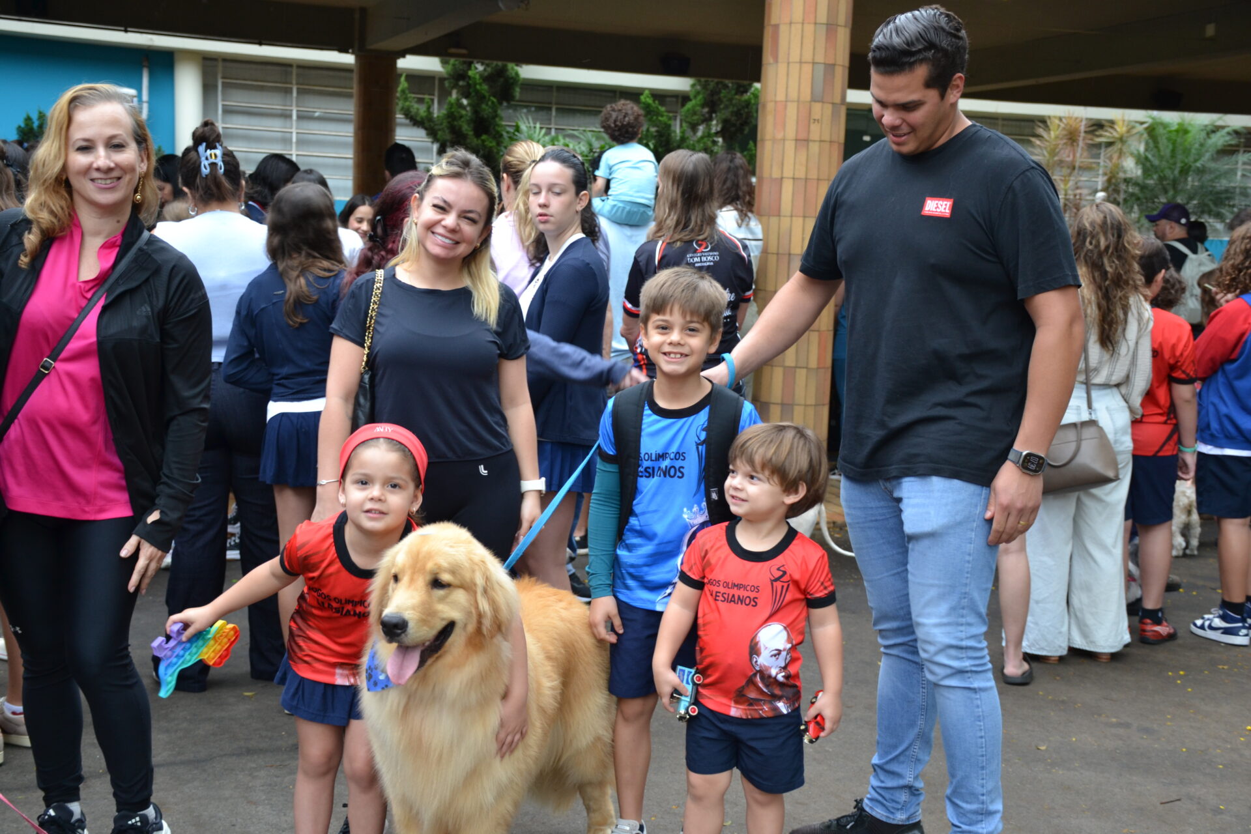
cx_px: 626
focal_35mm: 45
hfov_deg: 43.6
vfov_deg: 29.9
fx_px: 1564
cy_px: 417
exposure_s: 1/60
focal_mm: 30
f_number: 4
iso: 400
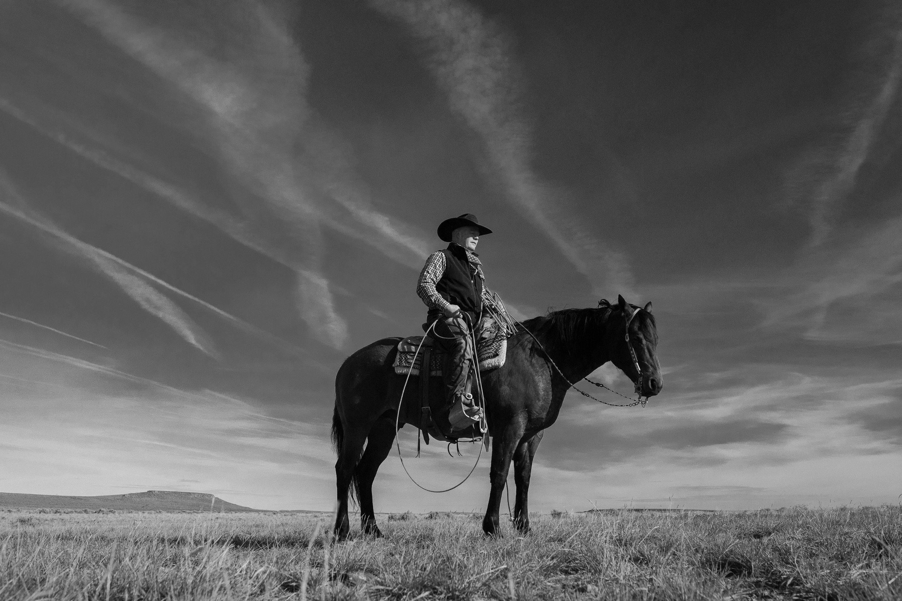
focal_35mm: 35
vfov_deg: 37.9
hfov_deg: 54.4
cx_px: 451
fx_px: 877
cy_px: 300
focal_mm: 35
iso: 3200
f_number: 5.6
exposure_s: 1/8000
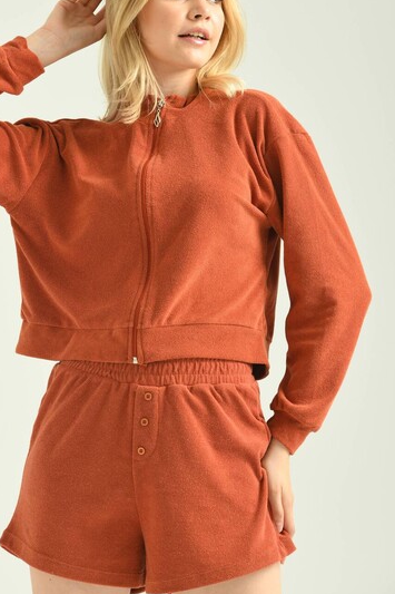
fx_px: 3129
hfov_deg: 7.2
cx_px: 148
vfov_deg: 10.8
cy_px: 270
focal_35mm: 190
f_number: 5.6
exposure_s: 1/160
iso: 125
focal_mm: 135
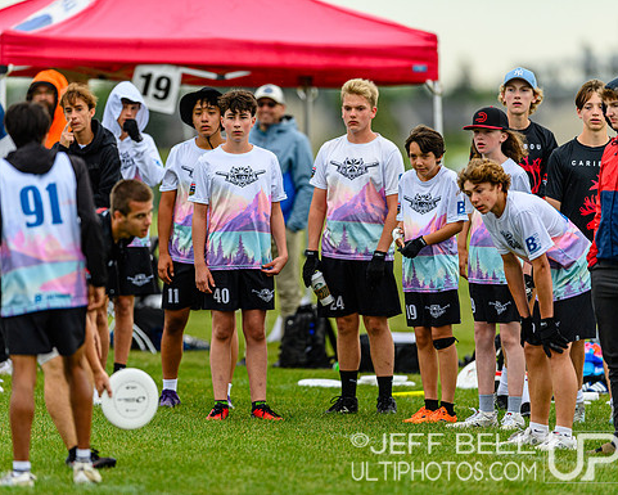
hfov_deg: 4.3
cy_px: 248
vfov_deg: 3.4
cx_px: 266
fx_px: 8287
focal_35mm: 453
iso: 800
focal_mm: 400
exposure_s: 1/1250
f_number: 3.2
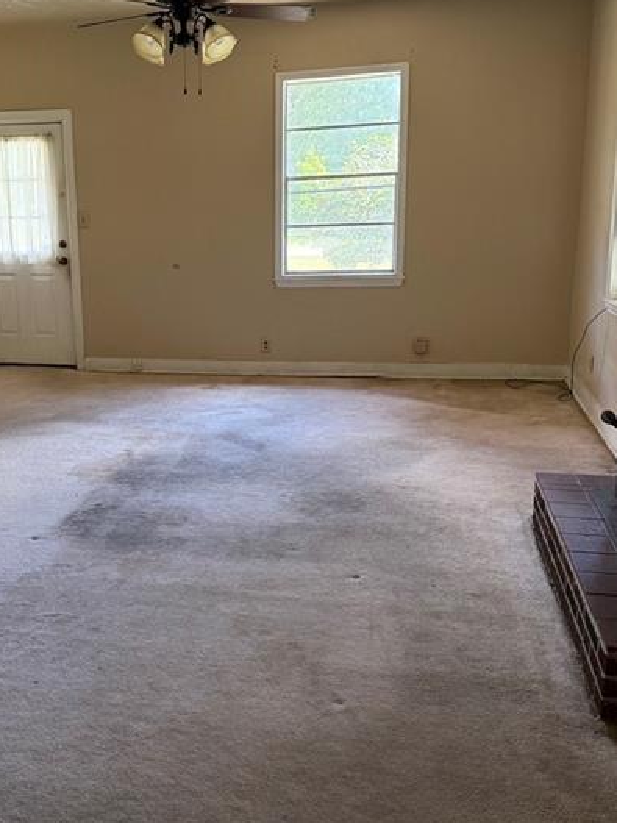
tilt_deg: -12.6
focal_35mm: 35
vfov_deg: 52.6
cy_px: 389
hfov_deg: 40.3
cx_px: 217
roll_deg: +0.4
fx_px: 832
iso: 200
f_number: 1.78
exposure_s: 1/75
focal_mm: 6.76
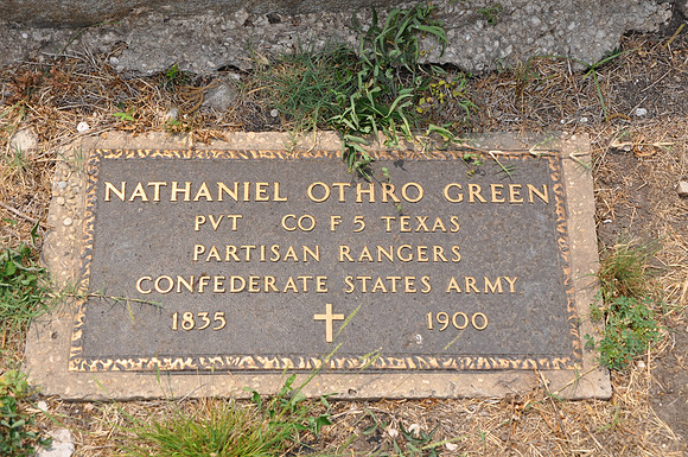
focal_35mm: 57
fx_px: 1088
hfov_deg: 35.1
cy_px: 228
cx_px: 344
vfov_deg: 23.7
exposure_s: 1/250
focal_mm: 38
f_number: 8
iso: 200
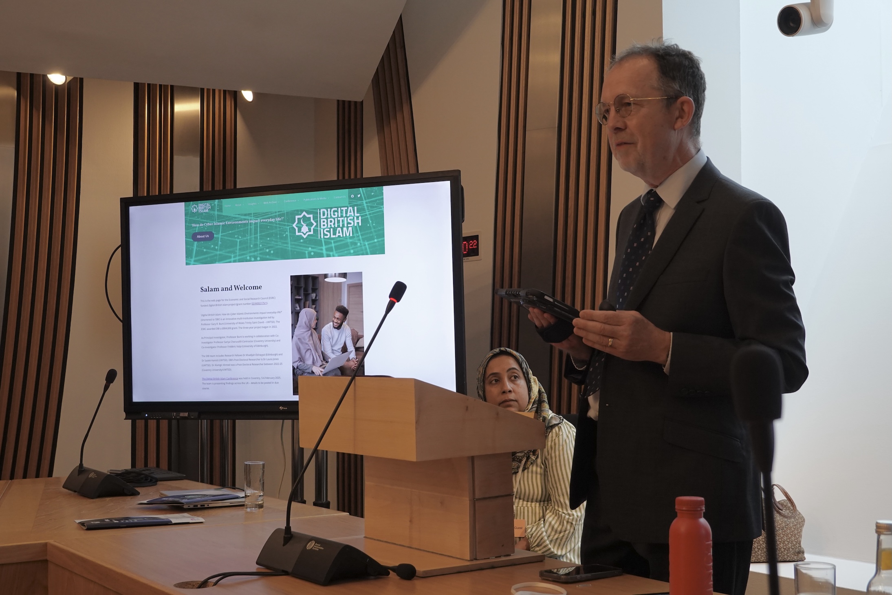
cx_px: 446
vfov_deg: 28.6
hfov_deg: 41.9
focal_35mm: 47
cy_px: 298
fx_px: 1164
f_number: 4
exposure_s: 1/50
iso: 500
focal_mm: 17.53
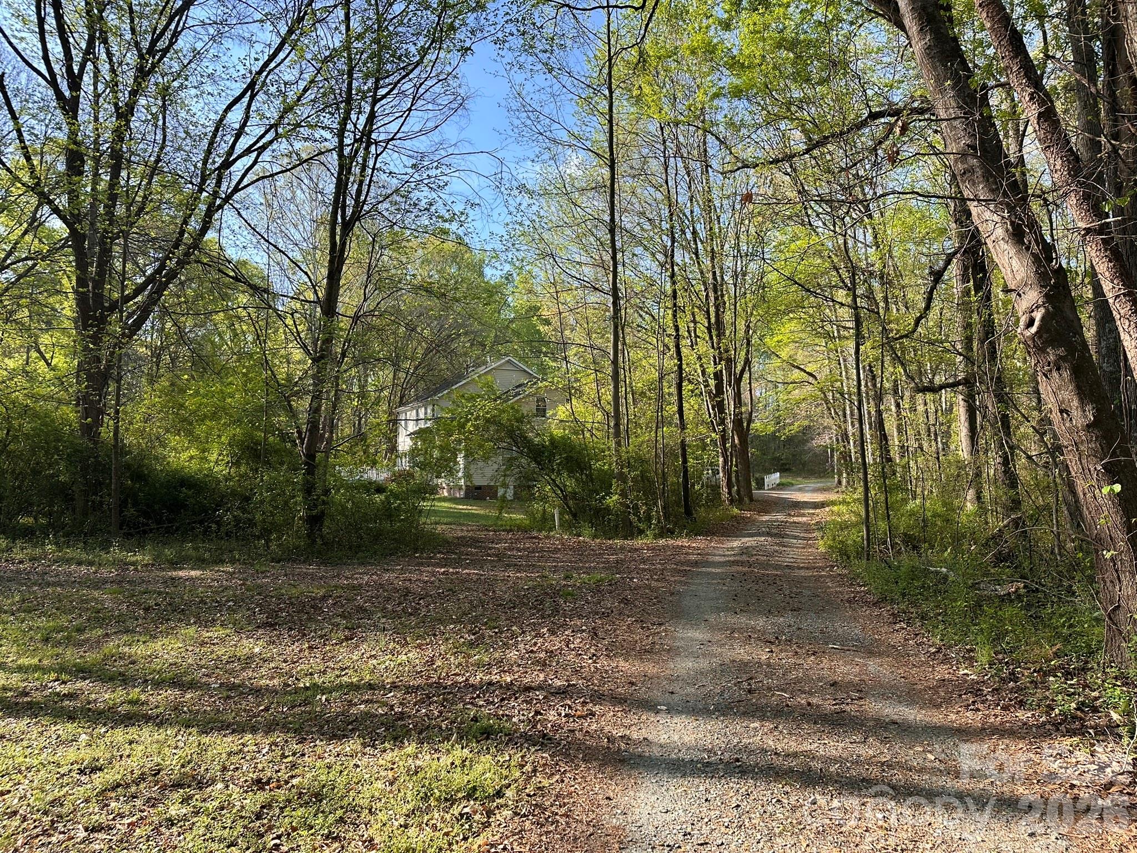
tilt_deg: +4.6
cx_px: 568
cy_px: 426
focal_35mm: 24
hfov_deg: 71.6
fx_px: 788
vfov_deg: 56.8
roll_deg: -0.3
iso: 80
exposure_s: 1/962
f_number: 1.78
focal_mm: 6.86
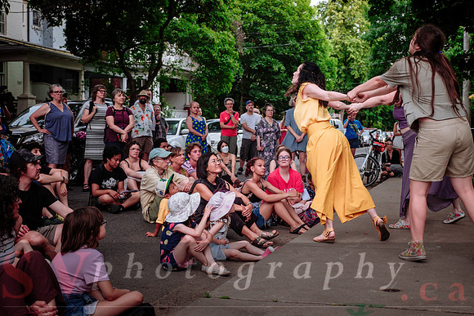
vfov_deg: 28.7
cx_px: 237
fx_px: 619
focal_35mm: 47
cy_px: 158
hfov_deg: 41.9
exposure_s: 1/250
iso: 1600
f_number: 2.8
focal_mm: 31.1
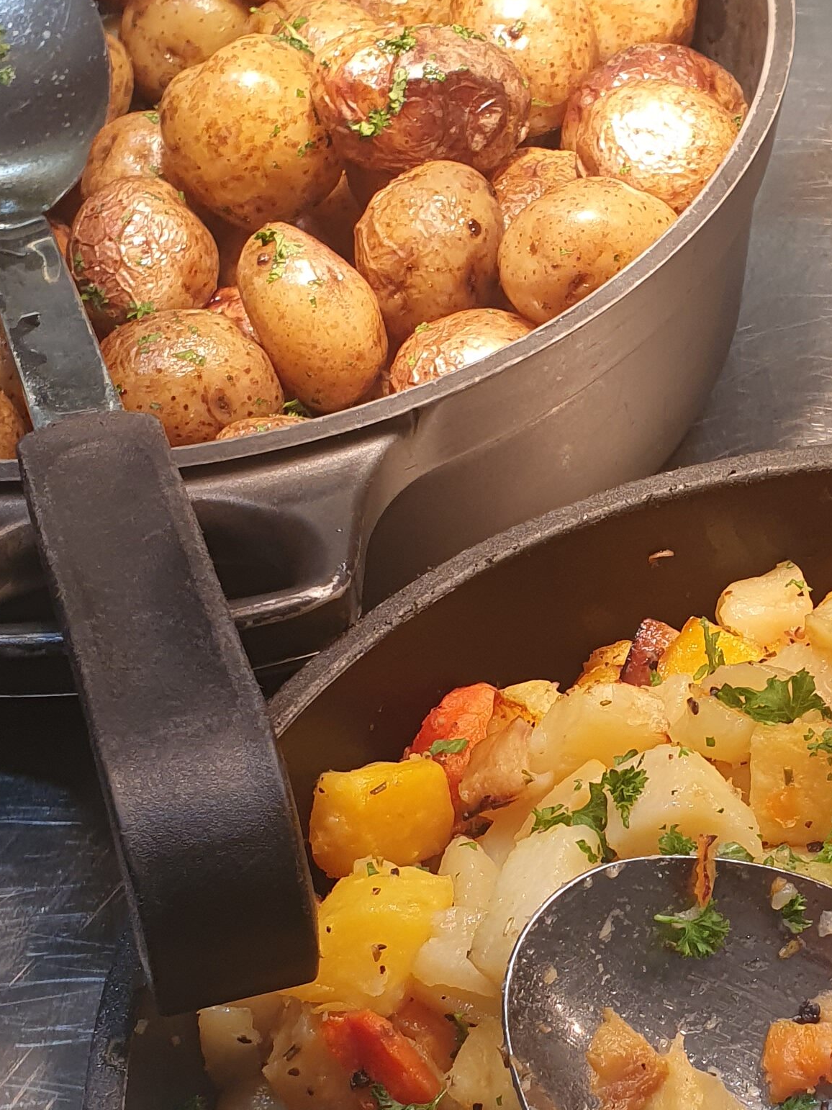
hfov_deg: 21.4
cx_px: 628
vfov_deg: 28.5
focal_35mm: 68
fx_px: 2180
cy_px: 695
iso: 64
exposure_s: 1/100
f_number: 2.4
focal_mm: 4.32
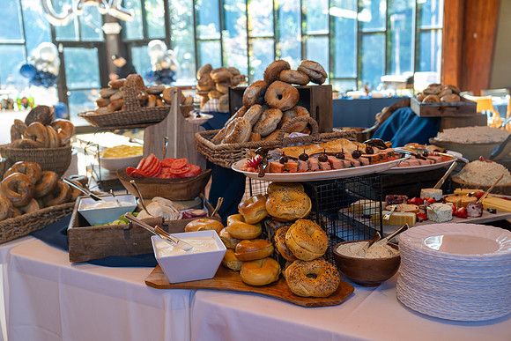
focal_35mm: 36
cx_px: 256
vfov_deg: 36.9
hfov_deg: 53.1
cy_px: 170
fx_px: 511
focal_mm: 36
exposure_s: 1/160
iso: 640
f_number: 4
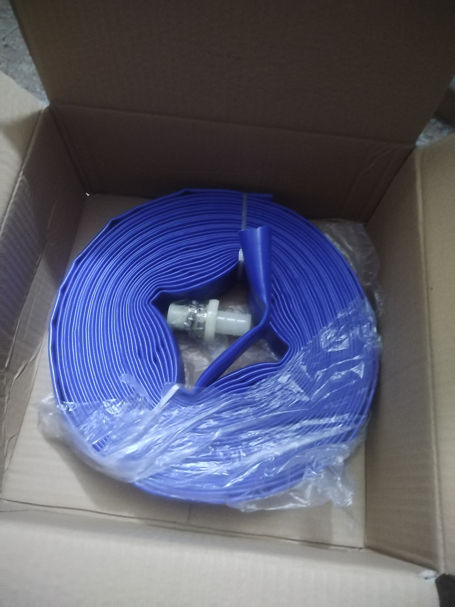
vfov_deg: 67.3
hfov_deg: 53.1
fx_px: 456
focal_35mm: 26
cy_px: 304
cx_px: 228
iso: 2651
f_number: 1.8
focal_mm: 4.75
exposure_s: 1/14.3
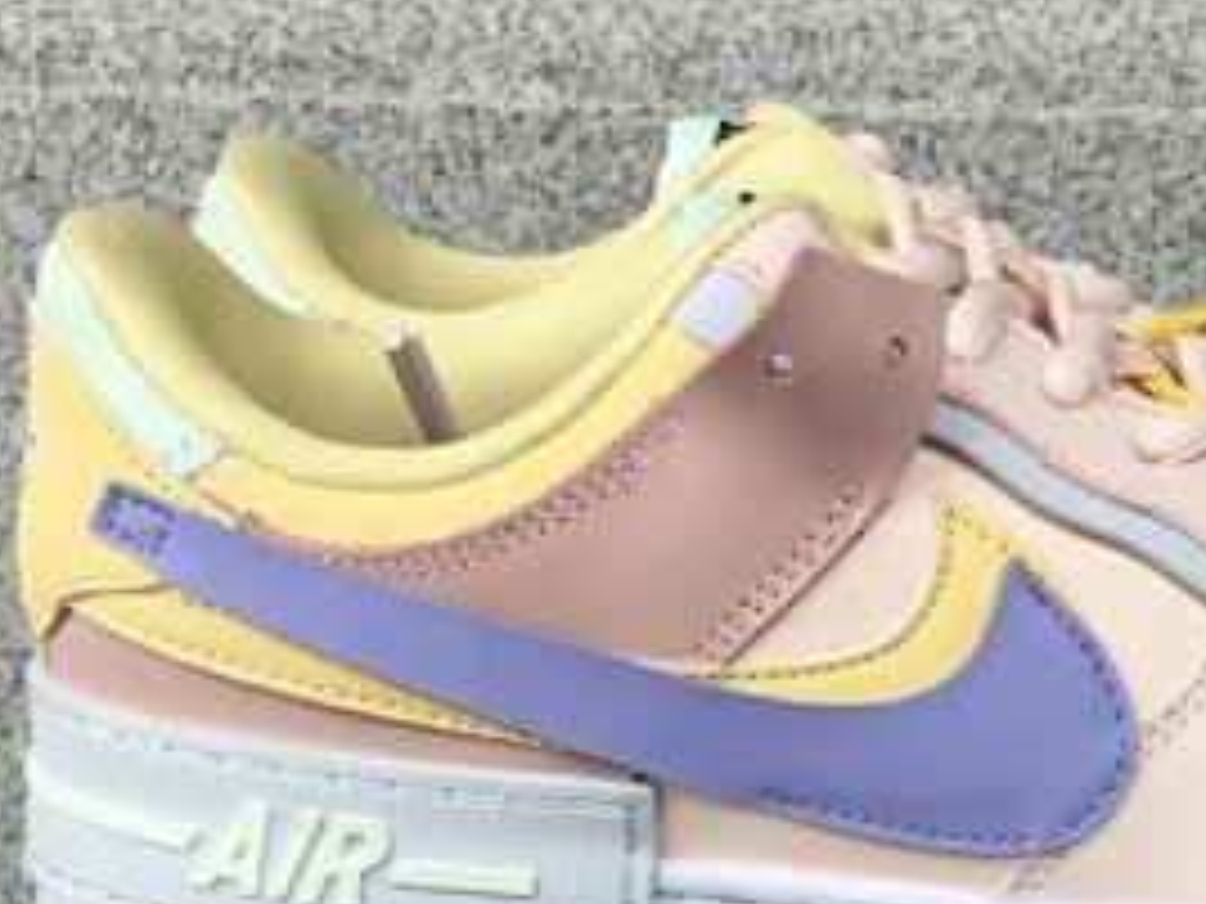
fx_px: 2578
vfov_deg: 19.2
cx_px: 1008
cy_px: 967
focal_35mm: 74
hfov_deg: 25.7
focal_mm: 3.3
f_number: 2.4
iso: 25
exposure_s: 1/111
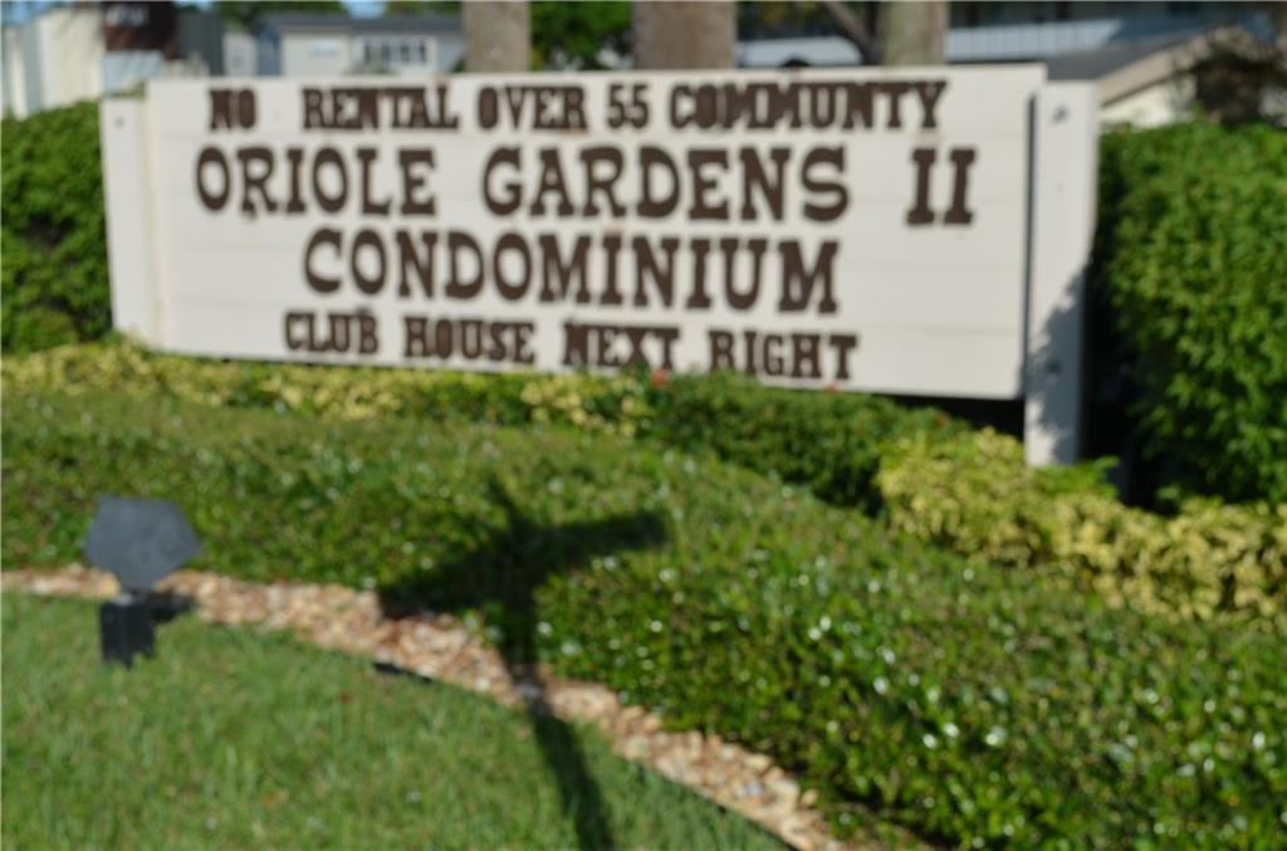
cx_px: 644
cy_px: 426
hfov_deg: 35.1
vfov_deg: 23.6
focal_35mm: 57
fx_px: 2032
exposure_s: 1/400
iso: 100
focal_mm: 38
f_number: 8
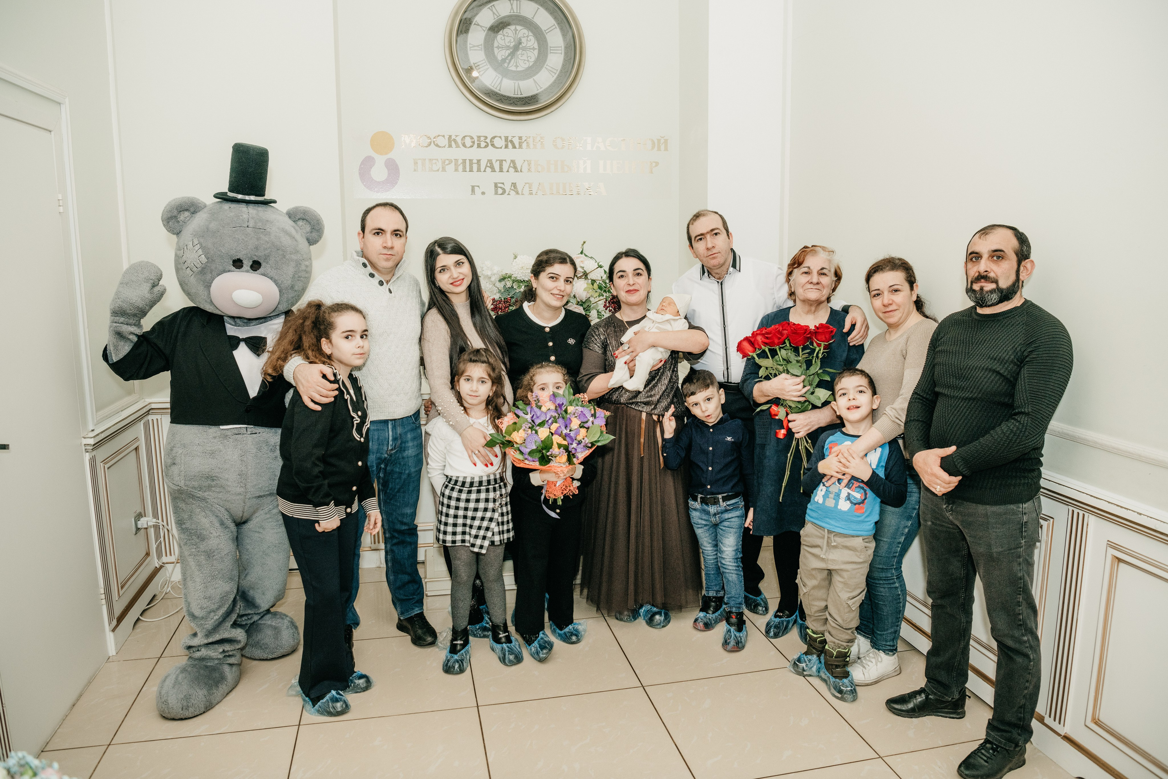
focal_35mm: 24
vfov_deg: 52.4
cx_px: 584
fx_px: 791
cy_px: 390
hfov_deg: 72.9
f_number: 4.5
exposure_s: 1/160
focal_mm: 24
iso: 320
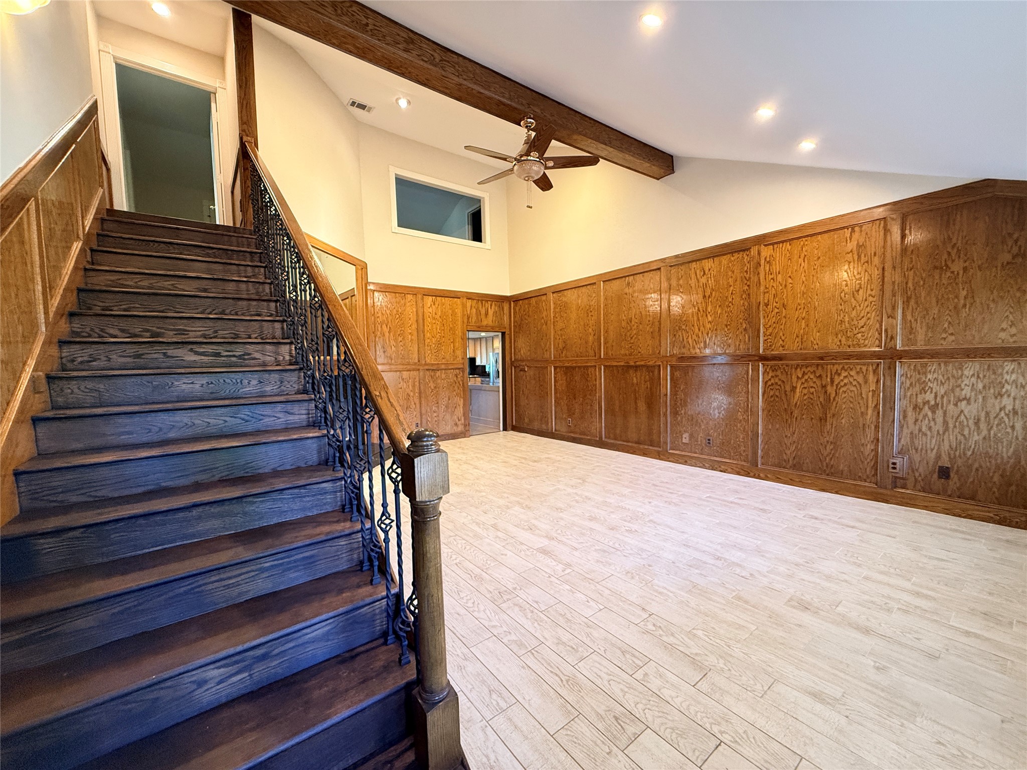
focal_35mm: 14
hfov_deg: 102.1
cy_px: 385
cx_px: 514
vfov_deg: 85.7
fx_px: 415
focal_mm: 2.22
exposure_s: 1/60
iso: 400
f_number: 2.2
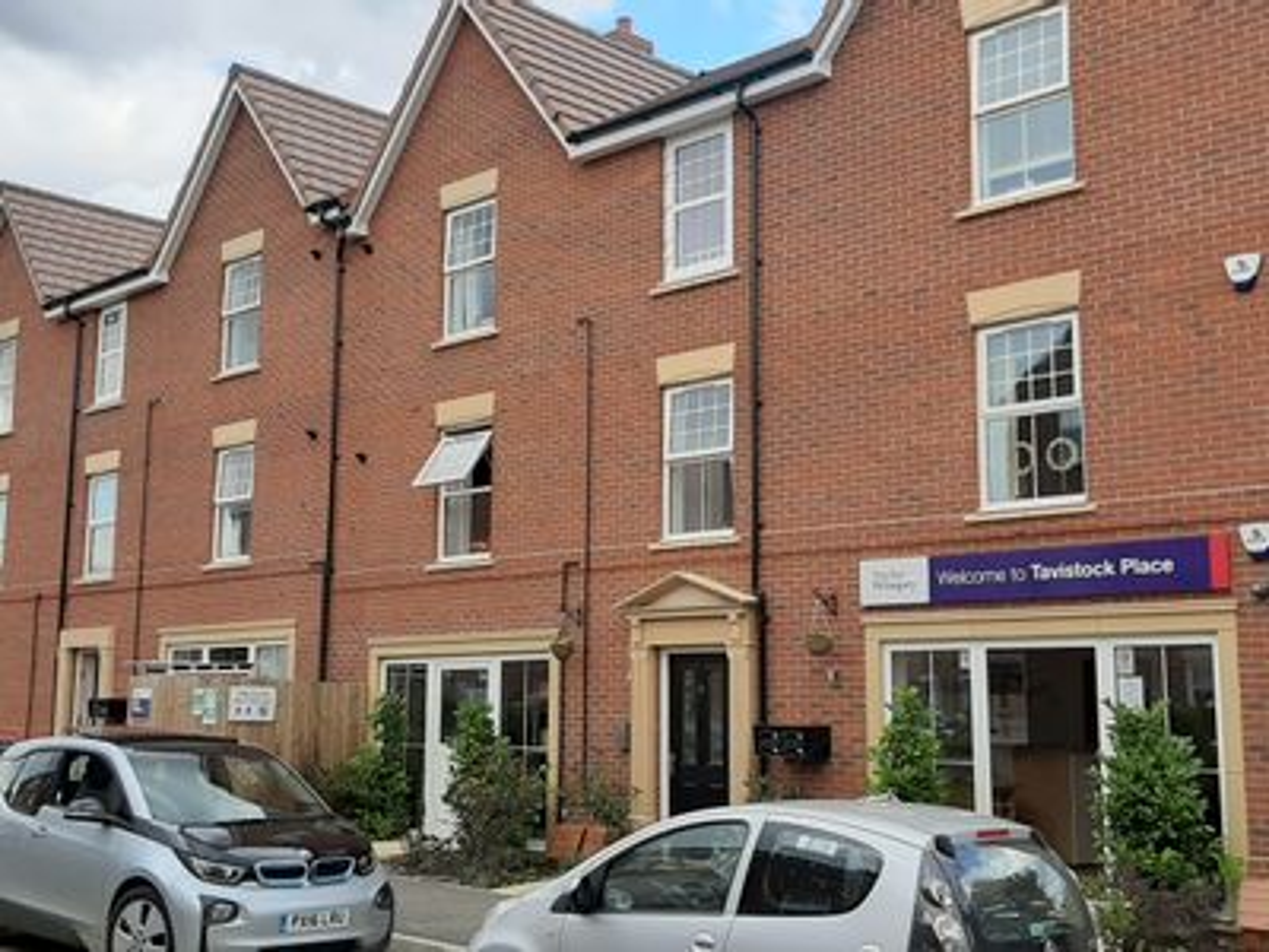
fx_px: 953
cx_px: 634
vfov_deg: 53.1
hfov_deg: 67.3
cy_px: 476
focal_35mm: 26
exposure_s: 1/813
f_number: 1.7
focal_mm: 3.93
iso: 40
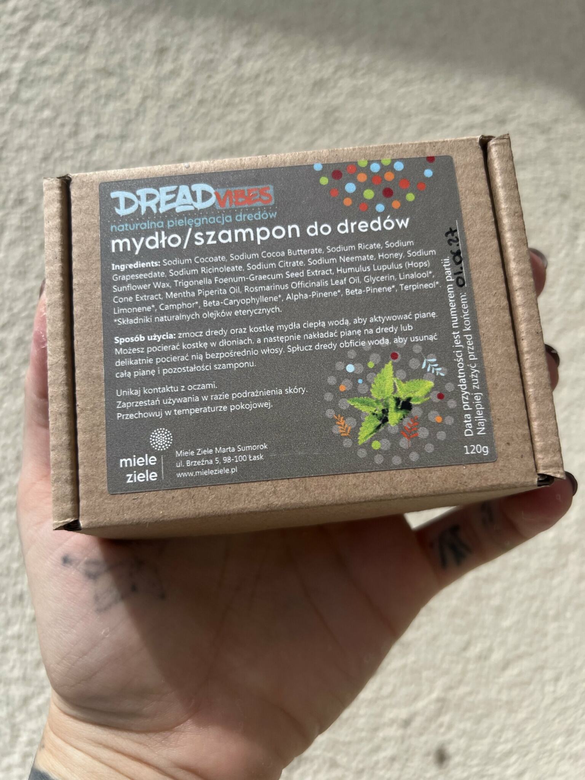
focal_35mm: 26
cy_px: 390
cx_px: 292
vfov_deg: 67.3
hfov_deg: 53.1
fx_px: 586
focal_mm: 5.7
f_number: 1.5
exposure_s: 1/5319
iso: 50
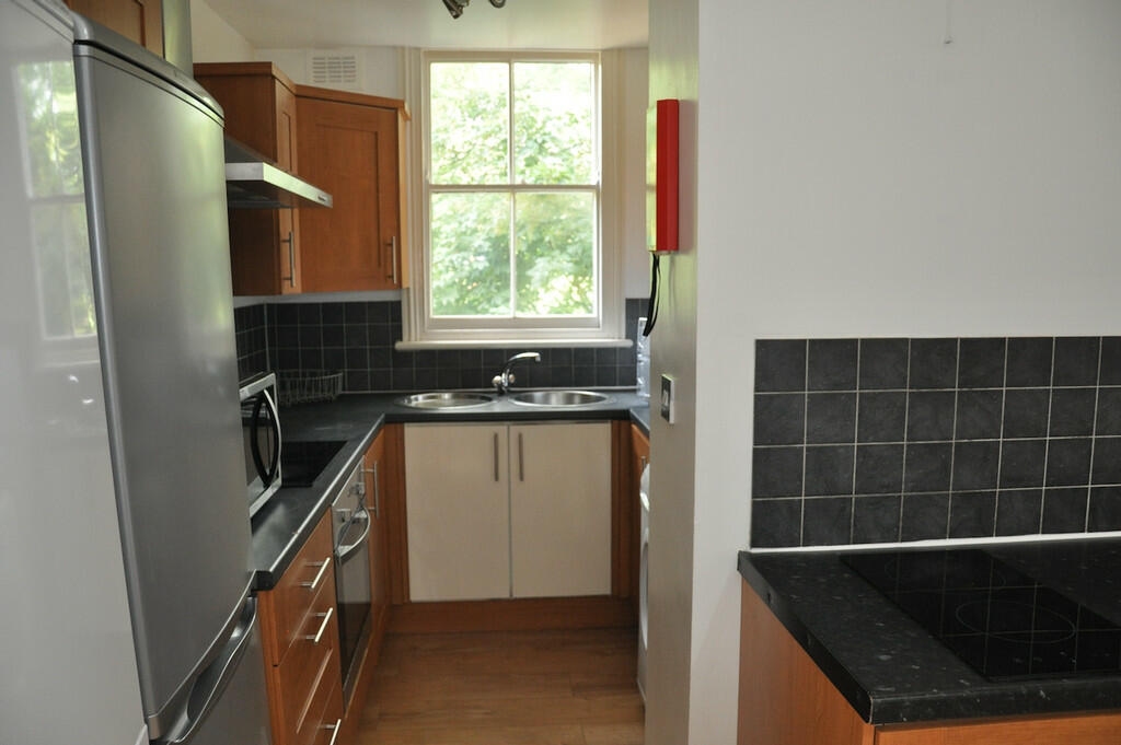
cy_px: 372
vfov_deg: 47.9
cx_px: 560
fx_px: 840
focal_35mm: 27
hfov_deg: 67.4
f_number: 3.5
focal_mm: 18
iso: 800
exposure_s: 1/80
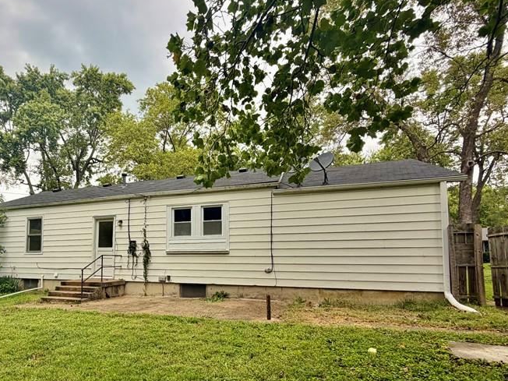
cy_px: 242
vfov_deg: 60.1
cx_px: 168
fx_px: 323
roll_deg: +0.6
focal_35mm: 22
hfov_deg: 74.0
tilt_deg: +3.7
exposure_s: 1/176
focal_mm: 2.22
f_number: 2.2
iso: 40
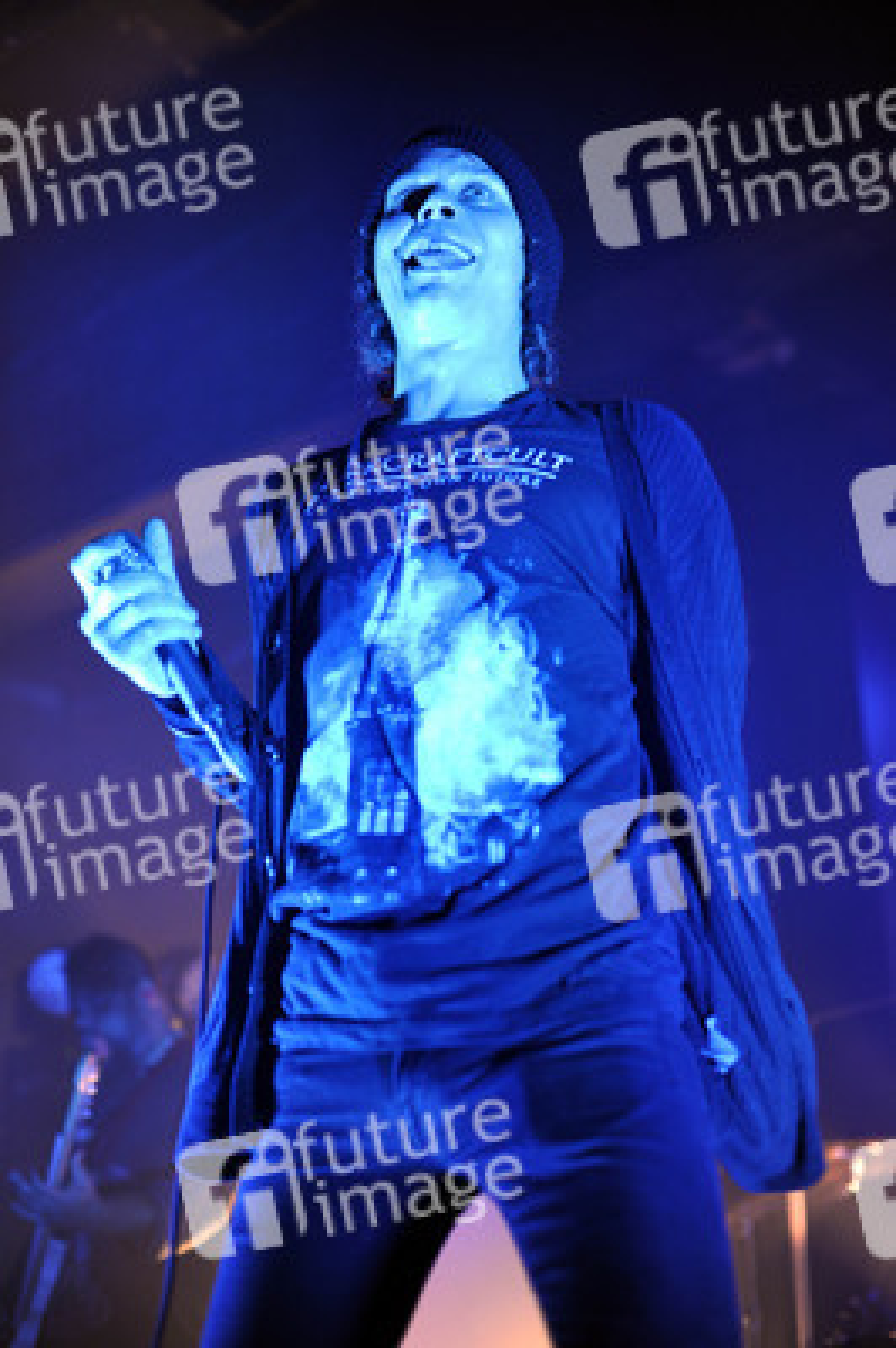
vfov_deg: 39.6
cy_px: 674
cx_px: 448
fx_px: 1870
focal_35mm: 50
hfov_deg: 26.9
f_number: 2.5
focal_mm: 50
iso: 1600
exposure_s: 1/250
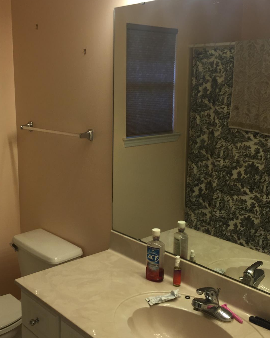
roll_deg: -0.6
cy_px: 172
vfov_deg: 43.8
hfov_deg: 35.6
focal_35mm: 42
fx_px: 420
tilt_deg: -10.7
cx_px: 110
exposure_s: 1/60
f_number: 2.2
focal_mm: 4.15
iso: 40
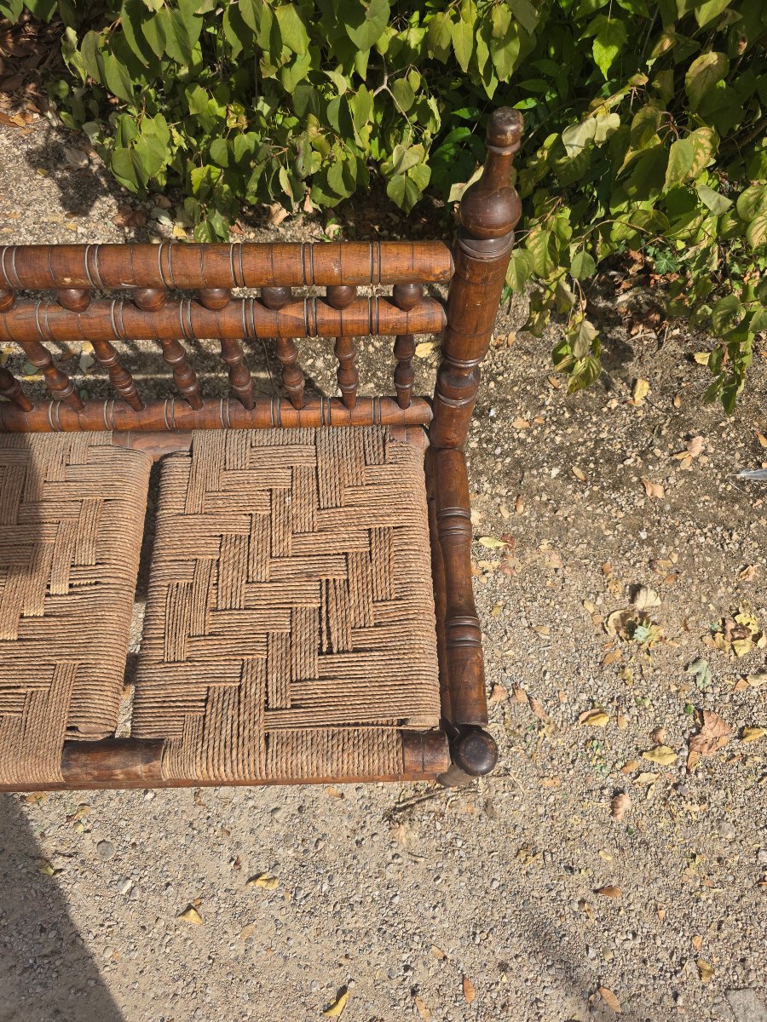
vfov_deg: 73.9
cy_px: 511
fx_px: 679
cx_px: 384
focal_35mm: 23
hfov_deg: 58.9
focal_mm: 6.3
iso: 80
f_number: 1.7
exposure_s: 1/4766
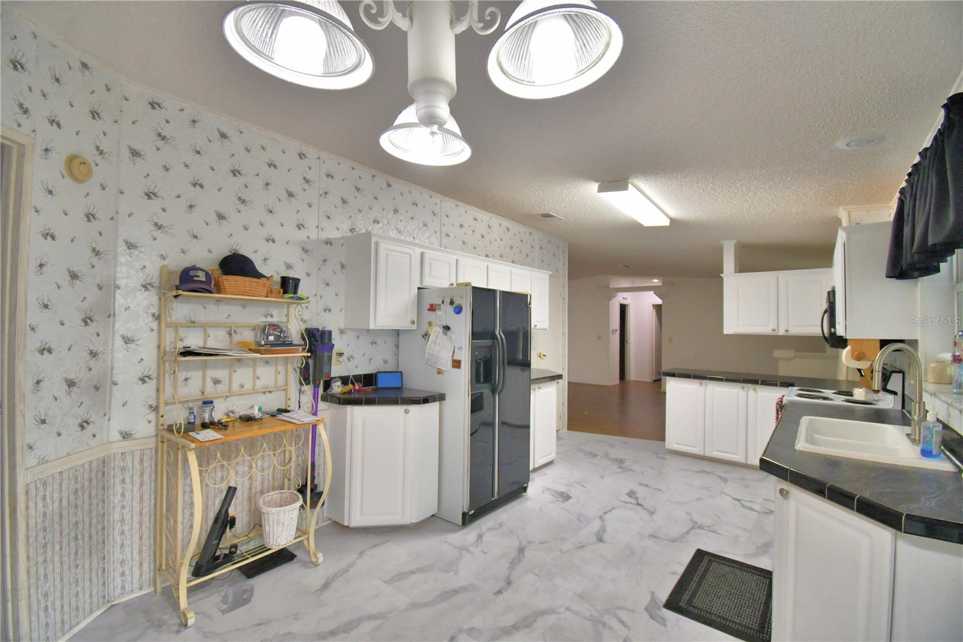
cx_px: 482
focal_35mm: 15
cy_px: 321
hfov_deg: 100.4
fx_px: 401
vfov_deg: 77.3
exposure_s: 1/125
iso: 400
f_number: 4.5
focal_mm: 10
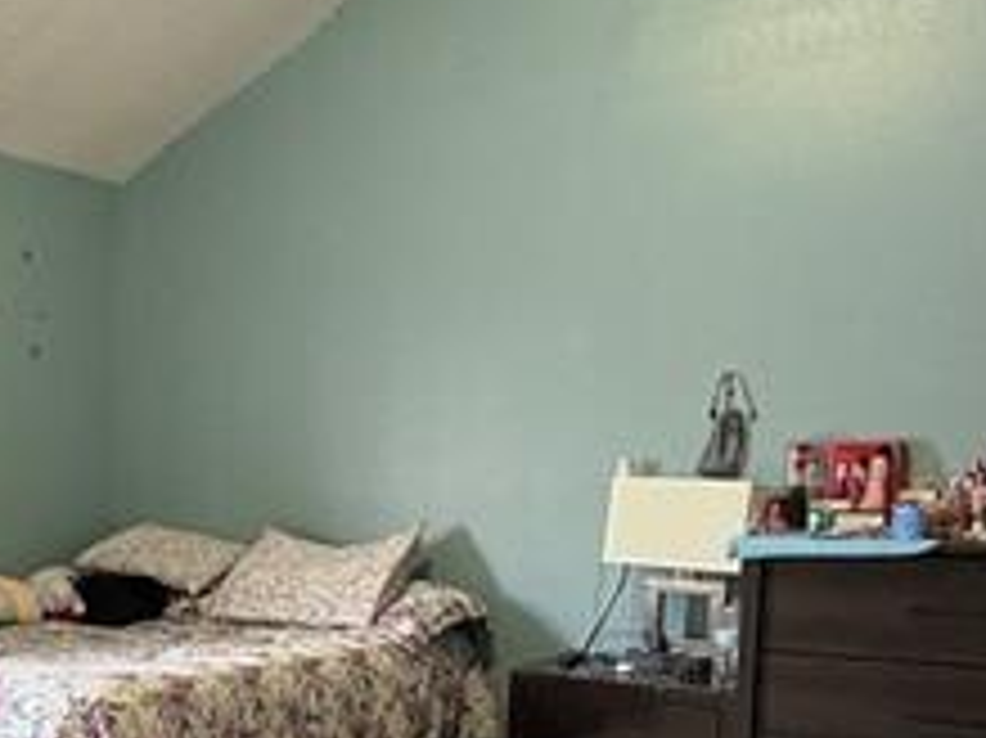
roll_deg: +0.8
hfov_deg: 39.1
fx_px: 1167
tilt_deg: -4.0
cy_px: 576
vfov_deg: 34.2
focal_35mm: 41
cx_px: -54
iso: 500
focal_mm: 2.22
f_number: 2.2
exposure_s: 1/60
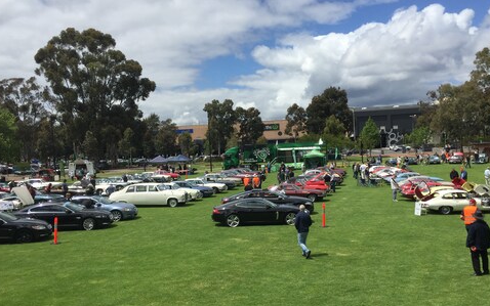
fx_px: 481
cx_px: 245
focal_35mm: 36
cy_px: 165
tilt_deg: -0.5
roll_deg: +3.1
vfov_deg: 35.3
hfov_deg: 54.0
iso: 32
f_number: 2.2
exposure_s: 1/3597
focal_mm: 4.15
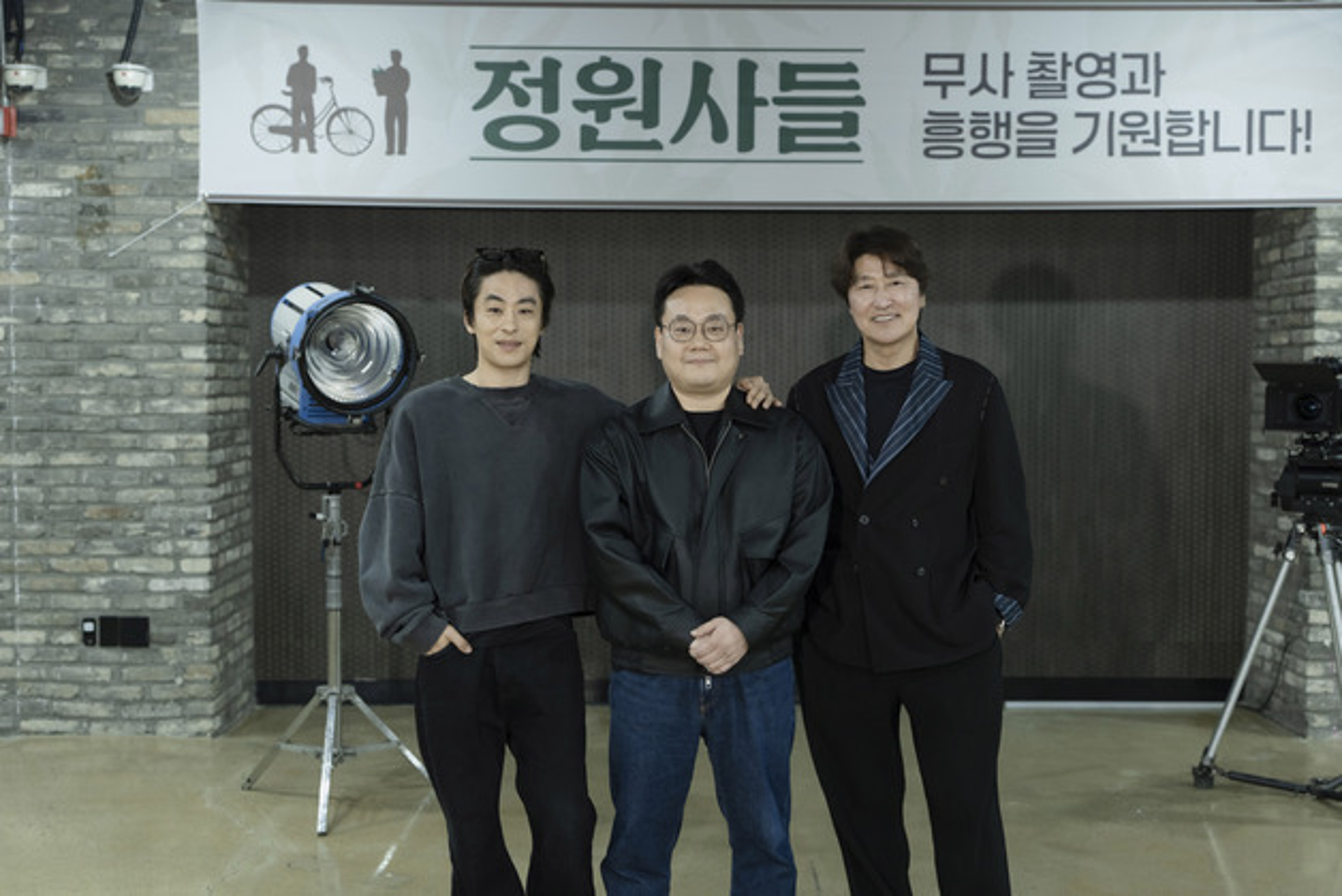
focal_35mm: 42
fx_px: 1566
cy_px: 448
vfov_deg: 31.9
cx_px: 671
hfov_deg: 46.4
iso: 800
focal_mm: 42
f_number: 2.8
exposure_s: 1/100
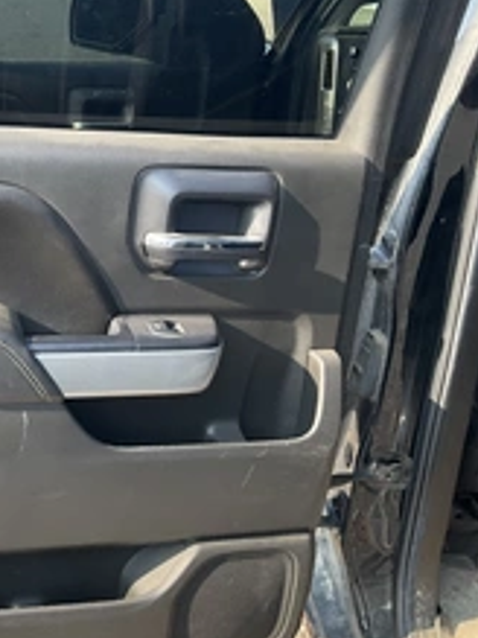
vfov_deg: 36.2
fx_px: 977
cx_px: -26
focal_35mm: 53
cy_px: 303
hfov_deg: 25.8
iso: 25
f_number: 1.8
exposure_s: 1/239
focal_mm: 3
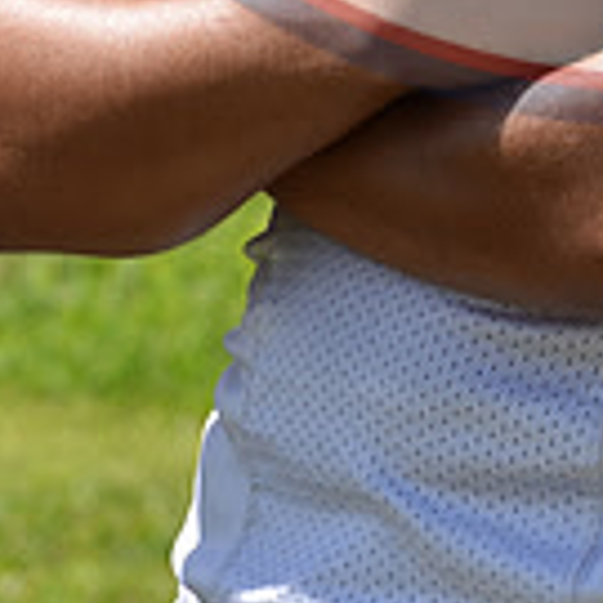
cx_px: 641
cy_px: -514
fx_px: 15625
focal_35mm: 793
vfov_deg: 2.2
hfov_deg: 2.2
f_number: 11
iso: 100
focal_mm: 145
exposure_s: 1/200
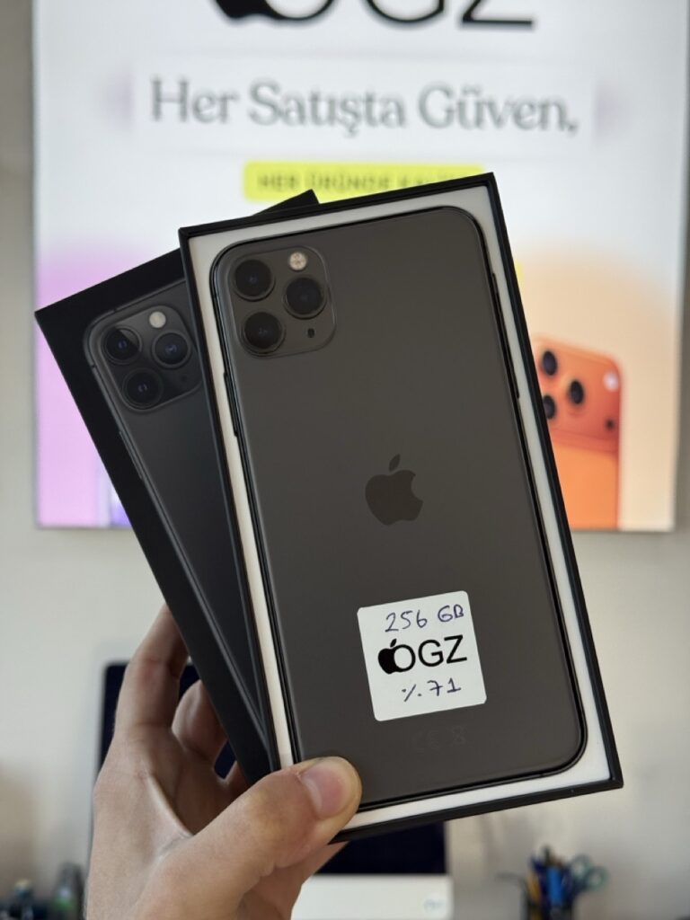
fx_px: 1276
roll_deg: -0.1
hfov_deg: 30.3
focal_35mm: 48
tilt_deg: -3.3
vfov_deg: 39.7
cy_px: 460
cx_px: 345
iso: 80
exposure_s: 1/587
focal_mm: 6.76
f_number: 1.78
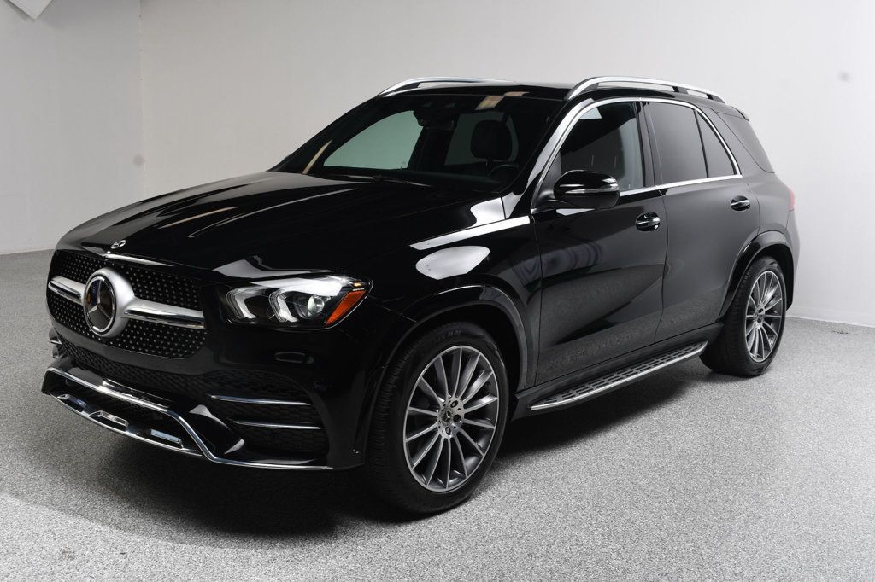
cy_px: 291
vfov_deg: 34.2
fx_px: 948
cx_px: 438
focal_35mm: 39
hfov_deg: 49.6
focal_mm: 26
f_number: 10
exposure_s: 1/160
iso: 100
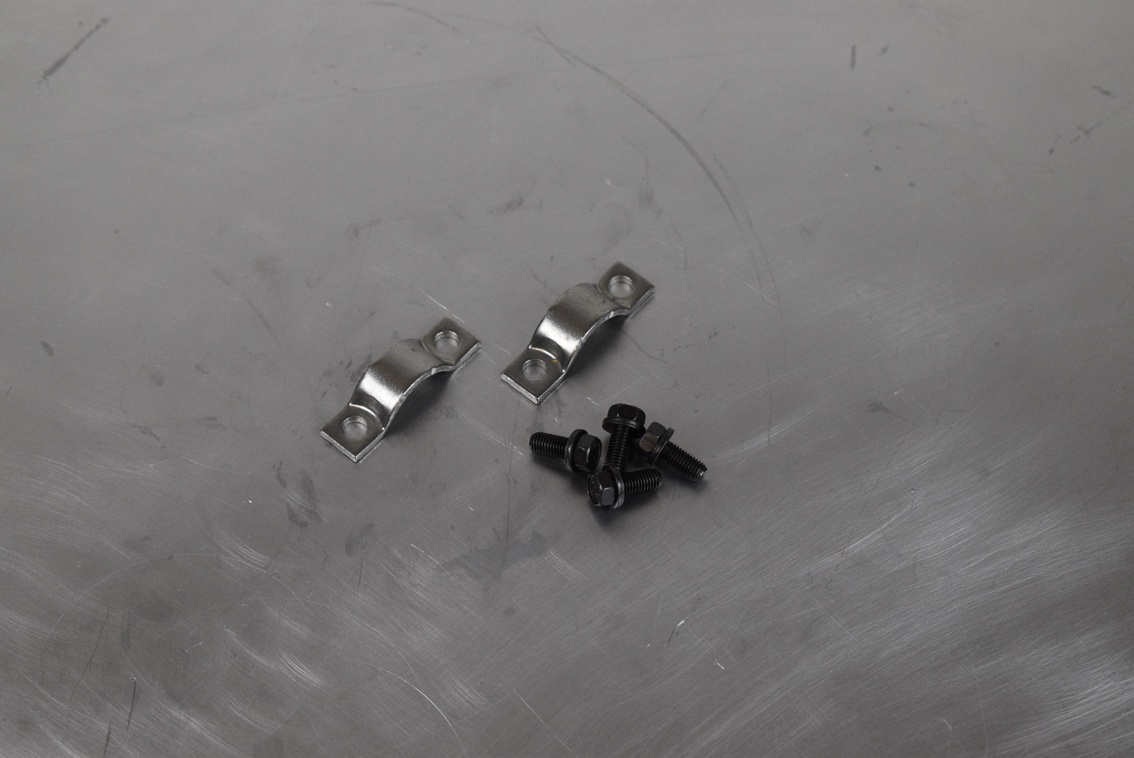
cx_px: 567
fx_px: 2601
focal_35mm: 82
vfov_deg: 16.6
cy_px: 379
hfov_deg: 24.6
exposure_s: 1/160
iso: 1250
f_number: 6.3
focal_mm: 55
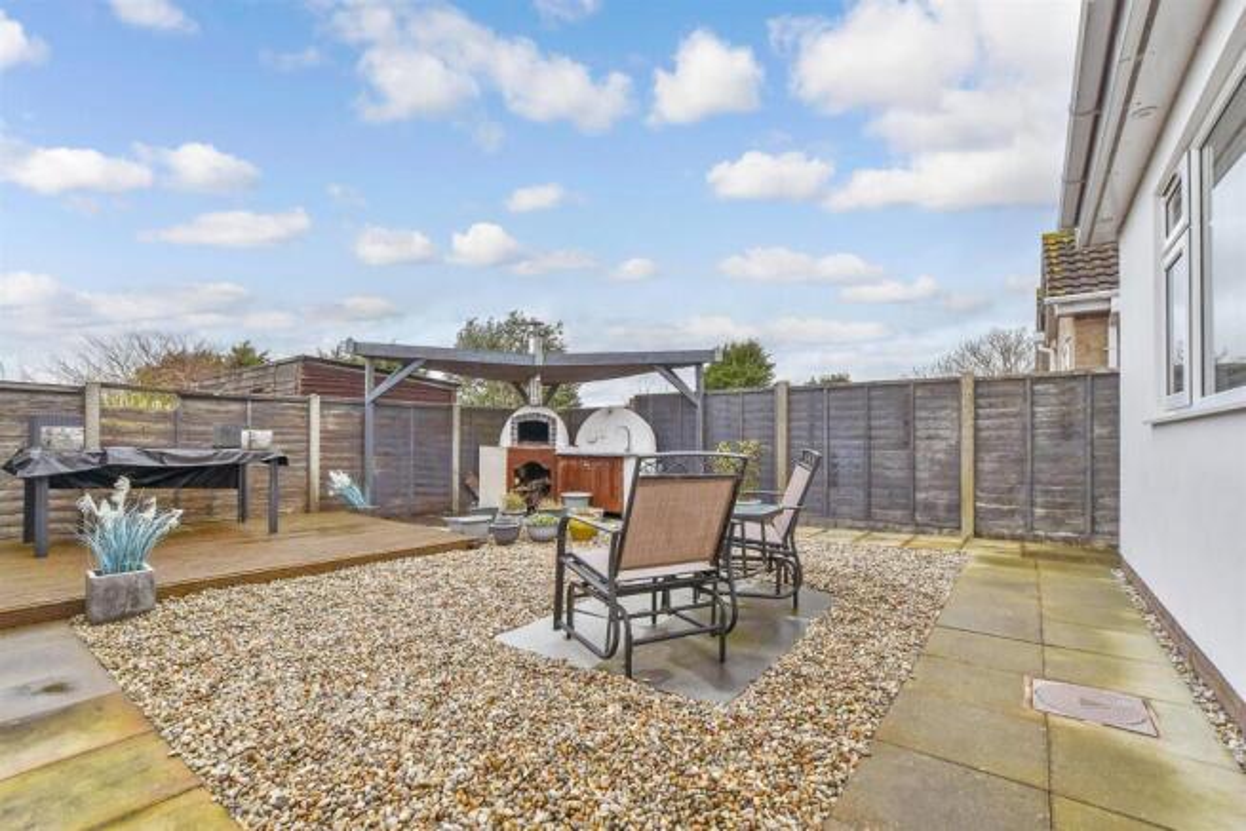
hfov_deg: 100.4
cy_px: 416
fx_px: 519
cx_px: 623
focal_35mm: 15
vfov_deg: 77.4
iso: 160
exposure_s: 1/80
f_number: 8
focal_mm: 10
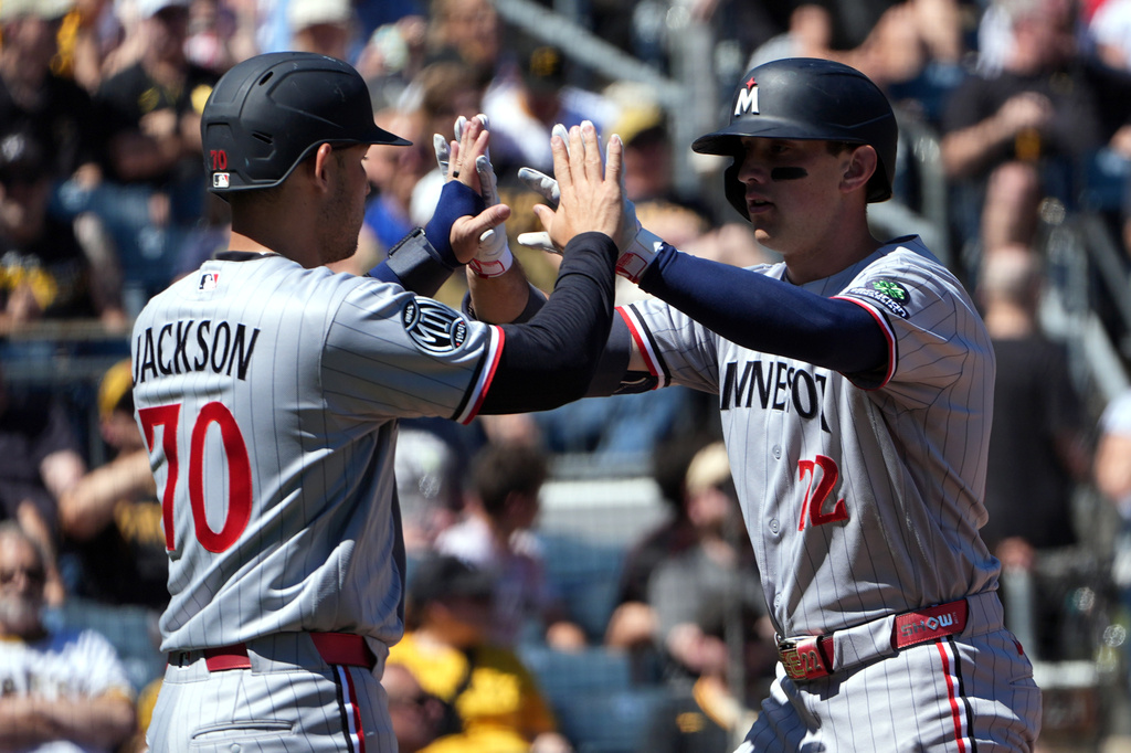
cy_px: 376
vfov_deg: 3.5
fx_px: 12279
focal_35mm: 391
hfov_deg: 5.3
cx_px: 566
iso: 400
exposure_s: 1/2000
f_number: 5.6
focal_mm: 391
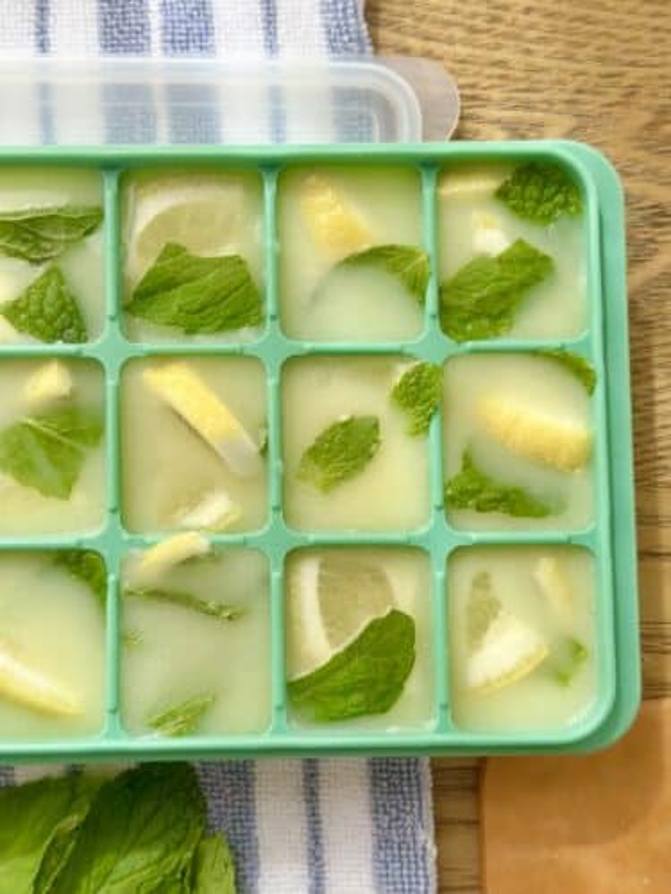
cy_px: 447
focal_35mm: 48
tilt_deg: -86.6
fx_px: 1241
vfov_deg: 39.7
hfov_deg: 30.3
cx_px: 336
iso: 80
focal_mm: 6.86
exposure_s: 1/1050
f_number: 1.78
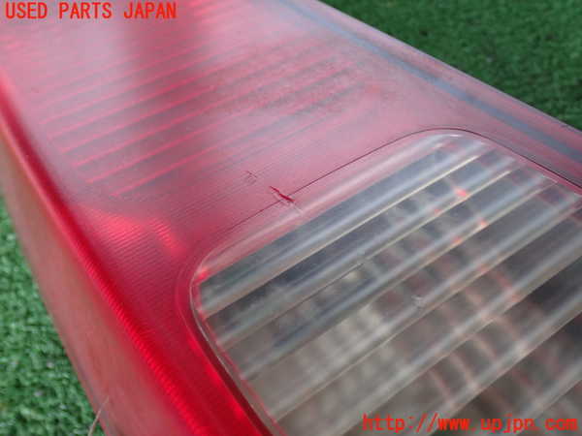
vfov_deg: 37.7
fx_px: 639
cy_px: 218
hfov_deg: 49.0
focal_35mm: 38
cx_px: 291
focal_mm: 6.83
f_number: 2.7
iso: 200
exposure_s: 1/60
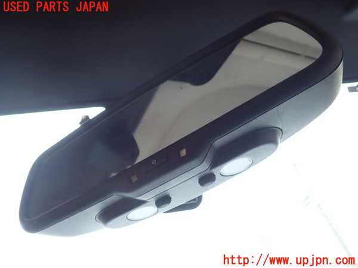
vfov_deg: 46.8
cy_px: 134
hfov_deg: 60.0
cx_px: 179
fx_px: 310
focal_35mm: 30
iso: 125
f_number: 2.3
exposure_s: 1/60
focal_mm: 5.4
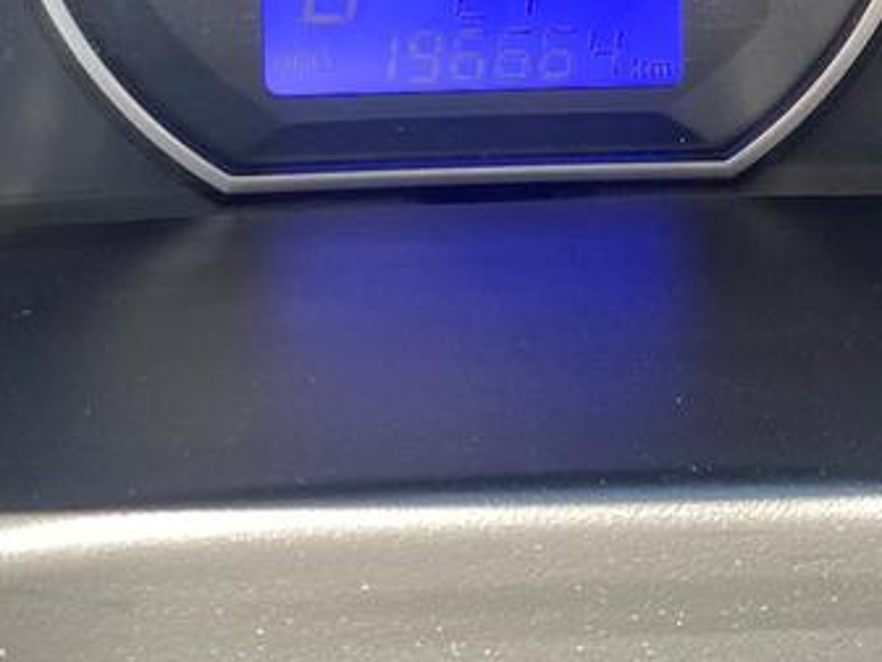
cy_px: -194
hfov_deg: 19.8
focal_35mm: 99
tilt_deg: -24.6
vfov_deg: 14.3
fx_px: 2522
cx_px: 483
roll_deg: -0.5
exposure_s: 1/103
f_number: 1.8
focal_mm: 4.25
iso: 125
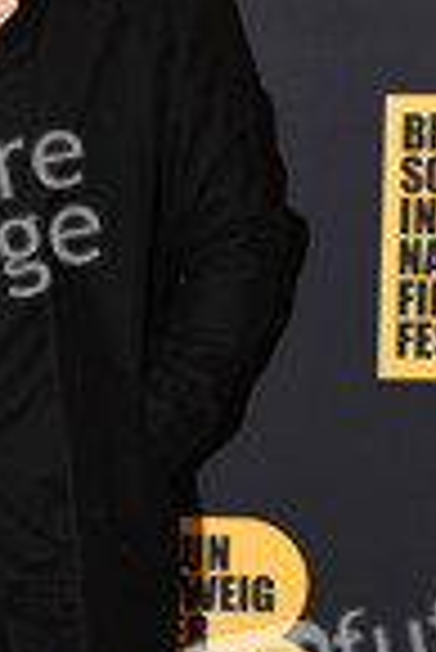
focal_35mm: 132
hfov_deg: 10.3
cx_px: 0
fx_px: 2392
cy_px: 463
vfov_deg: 15.5
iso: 640
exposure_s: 1/320
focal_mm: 48
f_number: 3.2
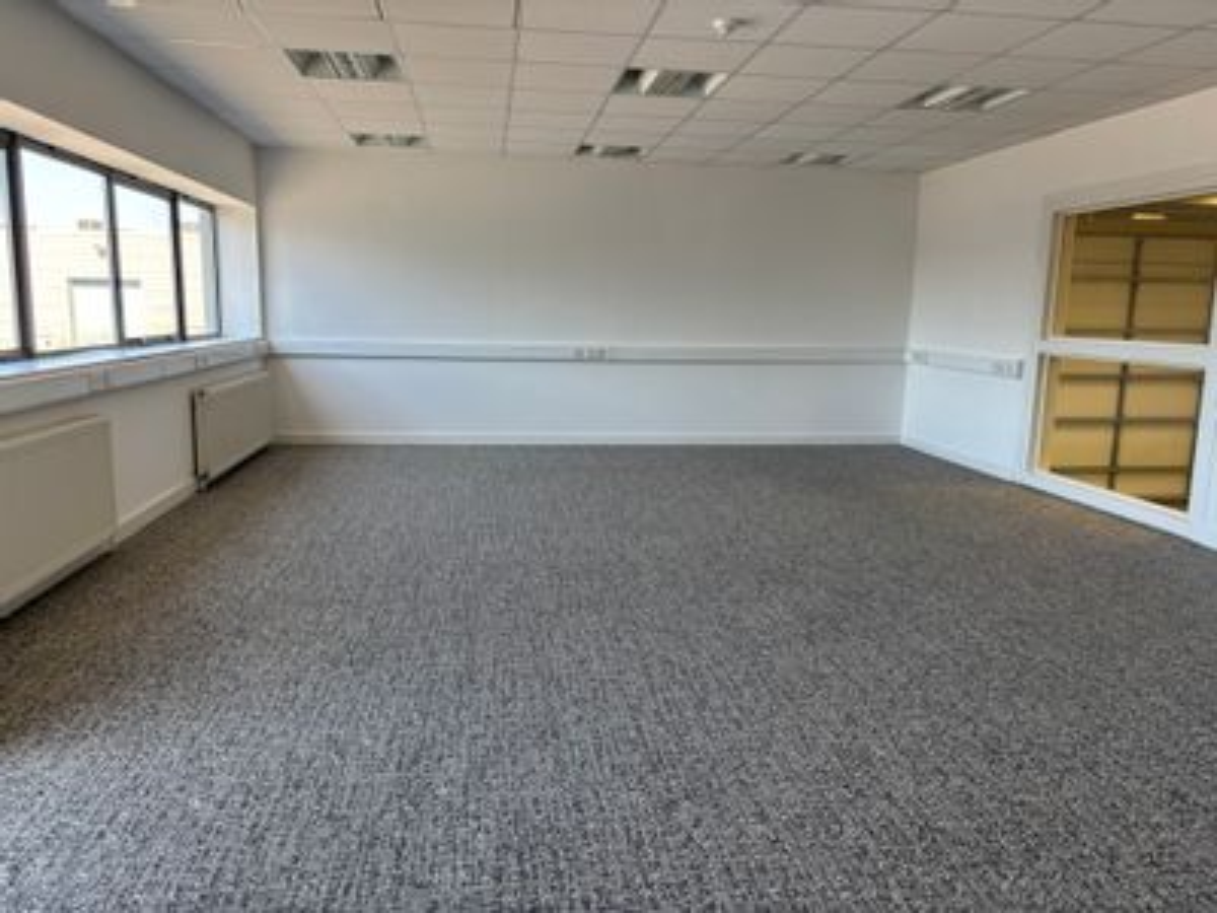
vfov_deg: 53.1
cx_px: 608
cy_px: 456
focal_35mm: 26
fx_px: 914
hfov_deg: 67.3
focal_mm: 5.96
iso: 40
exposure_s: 1/100
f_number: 1.6
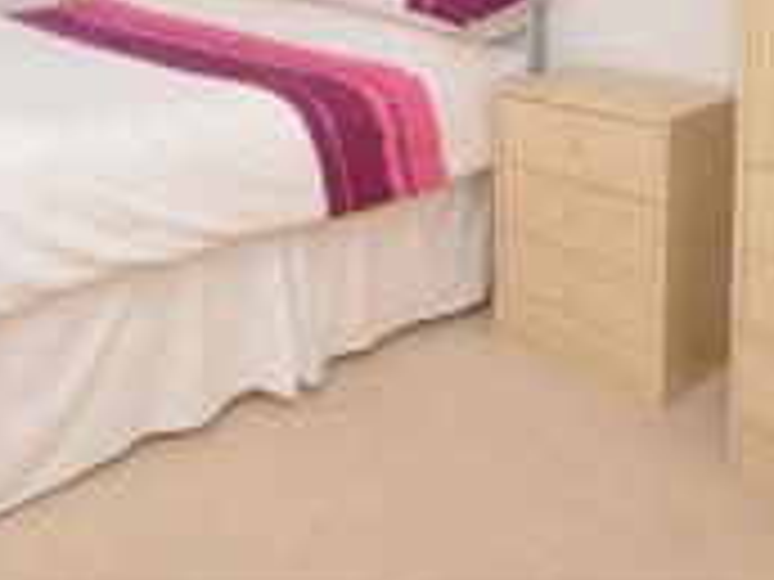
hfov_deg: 43.0
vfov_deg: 30.4
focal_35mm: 40
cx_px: 86
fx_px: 894
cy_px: -119
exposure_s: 1/60
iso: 800
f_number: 16
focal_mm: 10
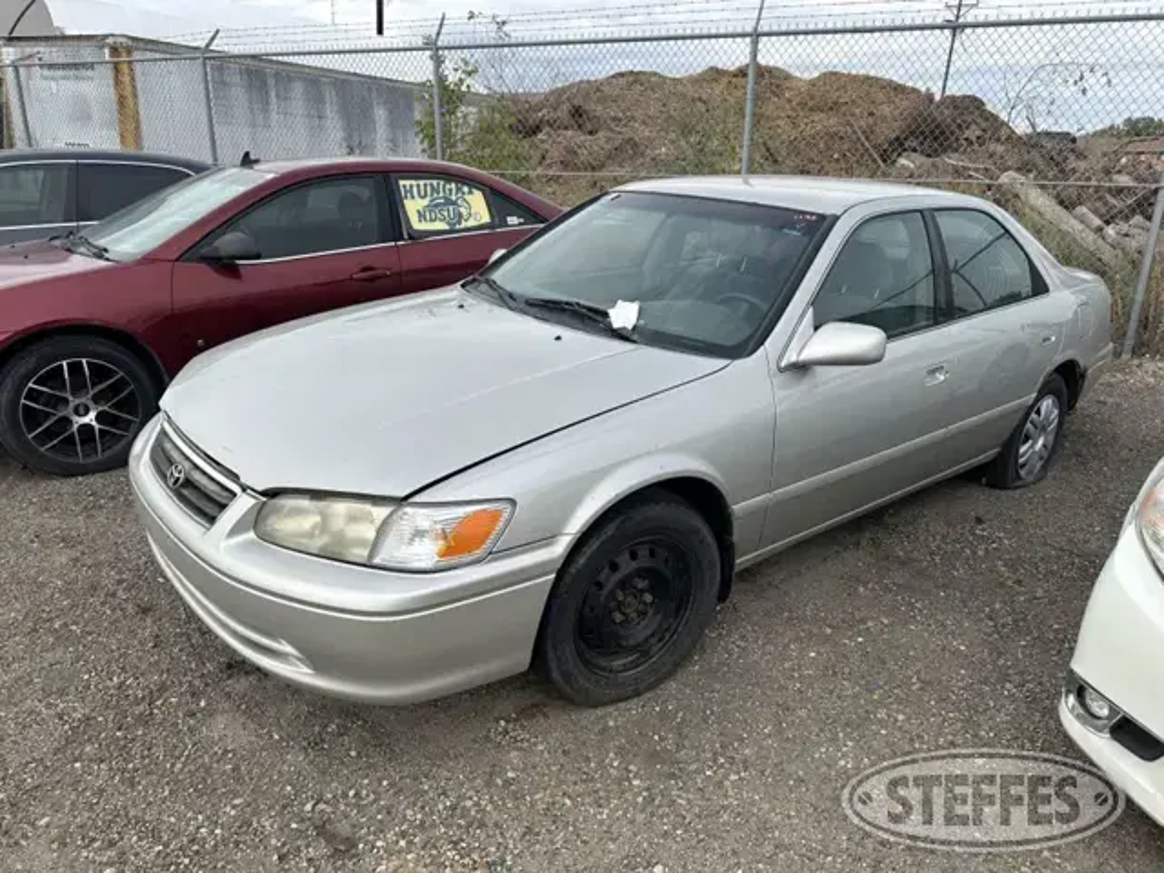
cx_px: 582
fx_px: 807
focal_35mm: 24
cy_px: 436
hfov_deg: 71.6
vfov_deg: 56.8
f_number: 1.78
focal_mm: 6.86
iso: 80
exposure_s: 1/3058
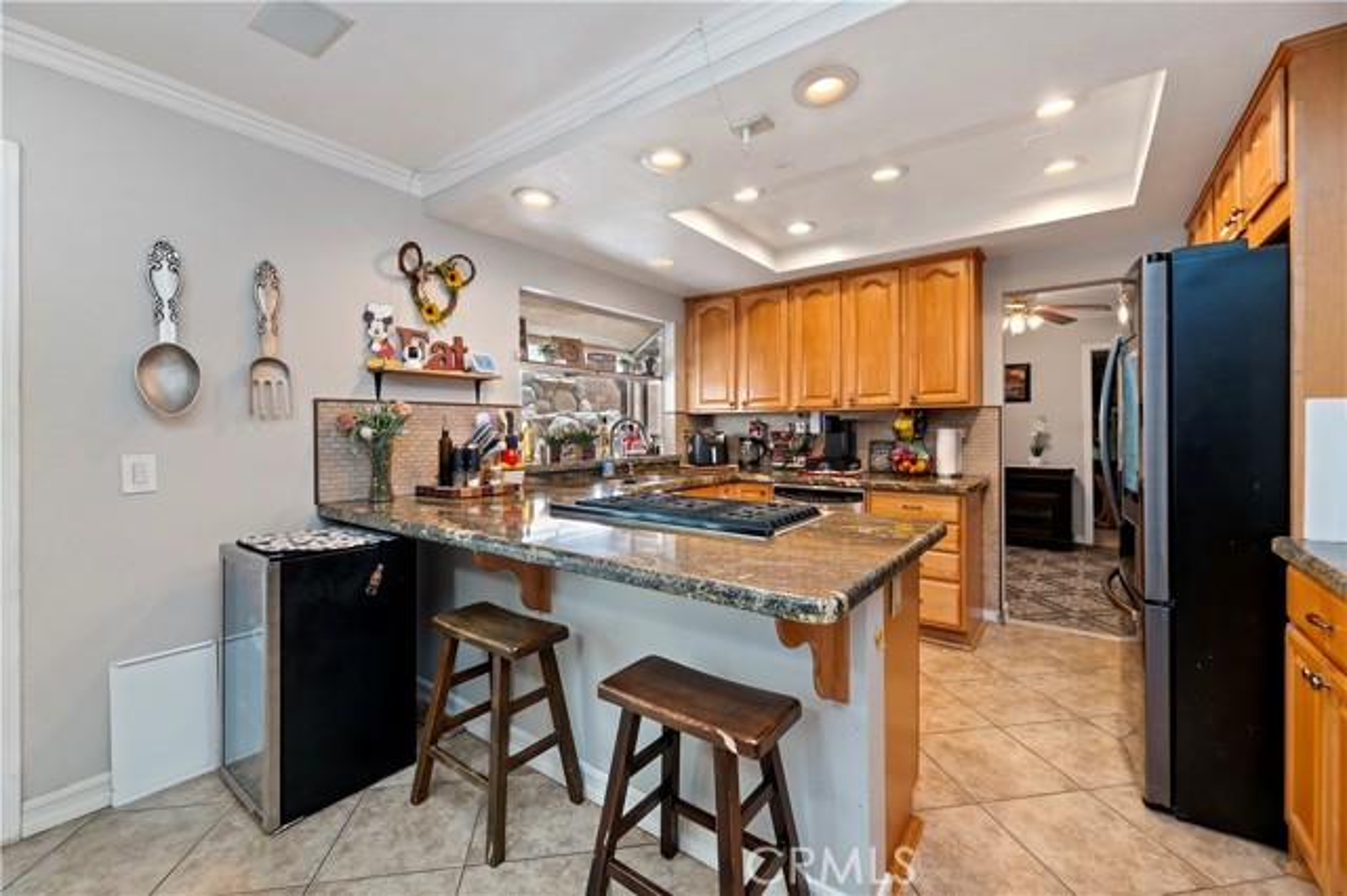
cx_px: 674
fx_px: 524
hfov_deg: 104.3
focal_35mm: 14
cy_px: 448
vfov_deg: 81.1
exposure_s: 1/6
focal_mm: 14
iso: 500
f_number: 10
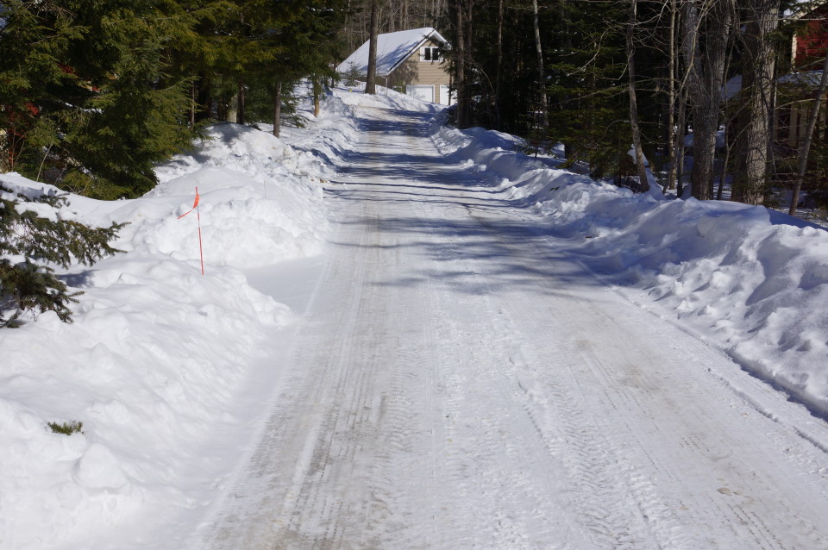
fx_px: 1034
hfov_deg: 43.6
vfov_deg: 29.8
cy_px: 275
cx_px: 414
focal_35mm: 45
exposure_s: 1/320
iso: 100
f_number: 13
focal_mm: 30
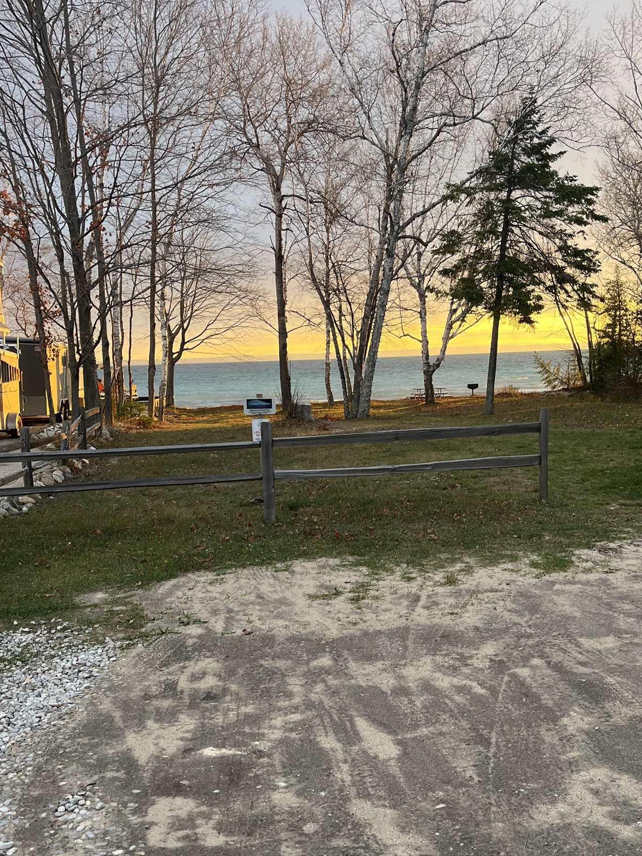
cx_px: 384
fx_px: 915
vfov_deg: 49.9
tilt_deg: -7.2
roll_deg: +1.5
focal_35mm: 37
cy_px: 509
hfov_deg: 38.5
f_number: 1.6
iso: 50
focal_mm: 5.1
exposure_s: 1/121
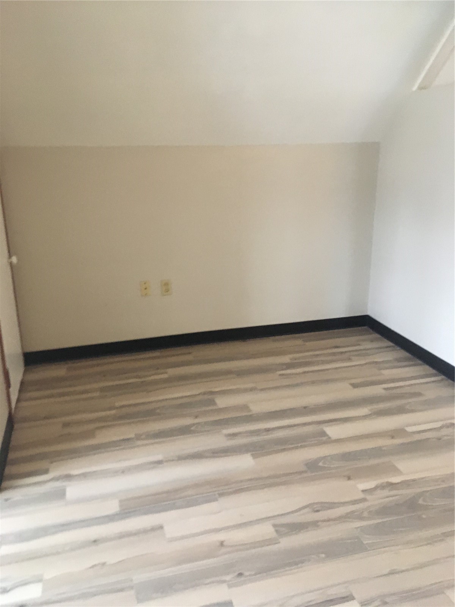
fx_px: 508
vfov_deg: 61.7
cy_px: 304
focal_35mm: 29
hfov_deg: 48.2
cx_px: 228
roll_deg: -0.3
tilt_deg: -20.3
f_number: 2.2
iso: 200
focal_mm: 4.15
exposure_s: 1/15
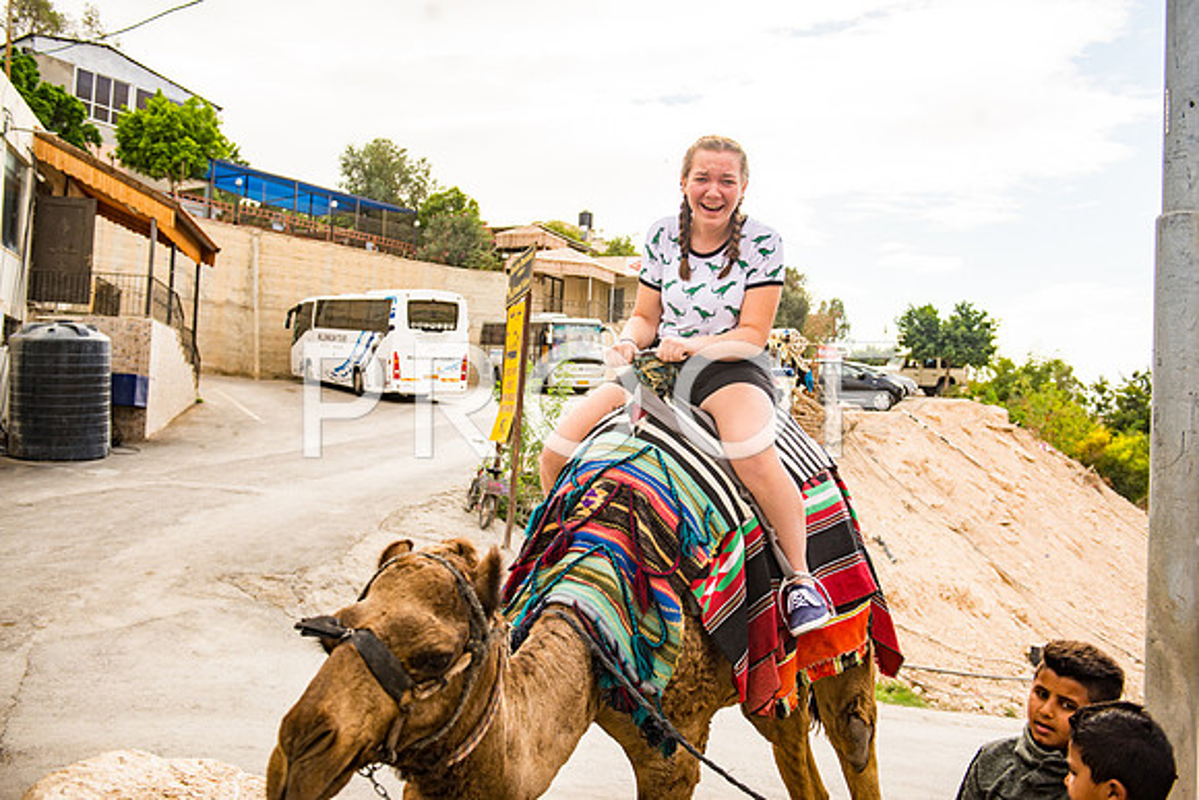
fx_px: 1066
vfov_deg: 41.1
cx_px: 600
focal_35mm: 32
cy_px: 400
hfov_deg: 58.7
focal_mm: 32
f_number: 2.8
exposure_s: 1/2000
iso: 200
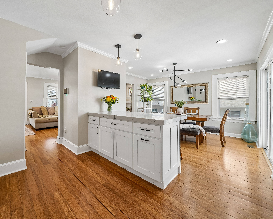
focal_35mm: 14
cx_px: 118
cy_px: 106
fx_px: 113
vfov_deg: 88.0
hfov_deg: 100.1
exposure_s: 1/13
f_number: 8
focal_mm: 12
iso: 100
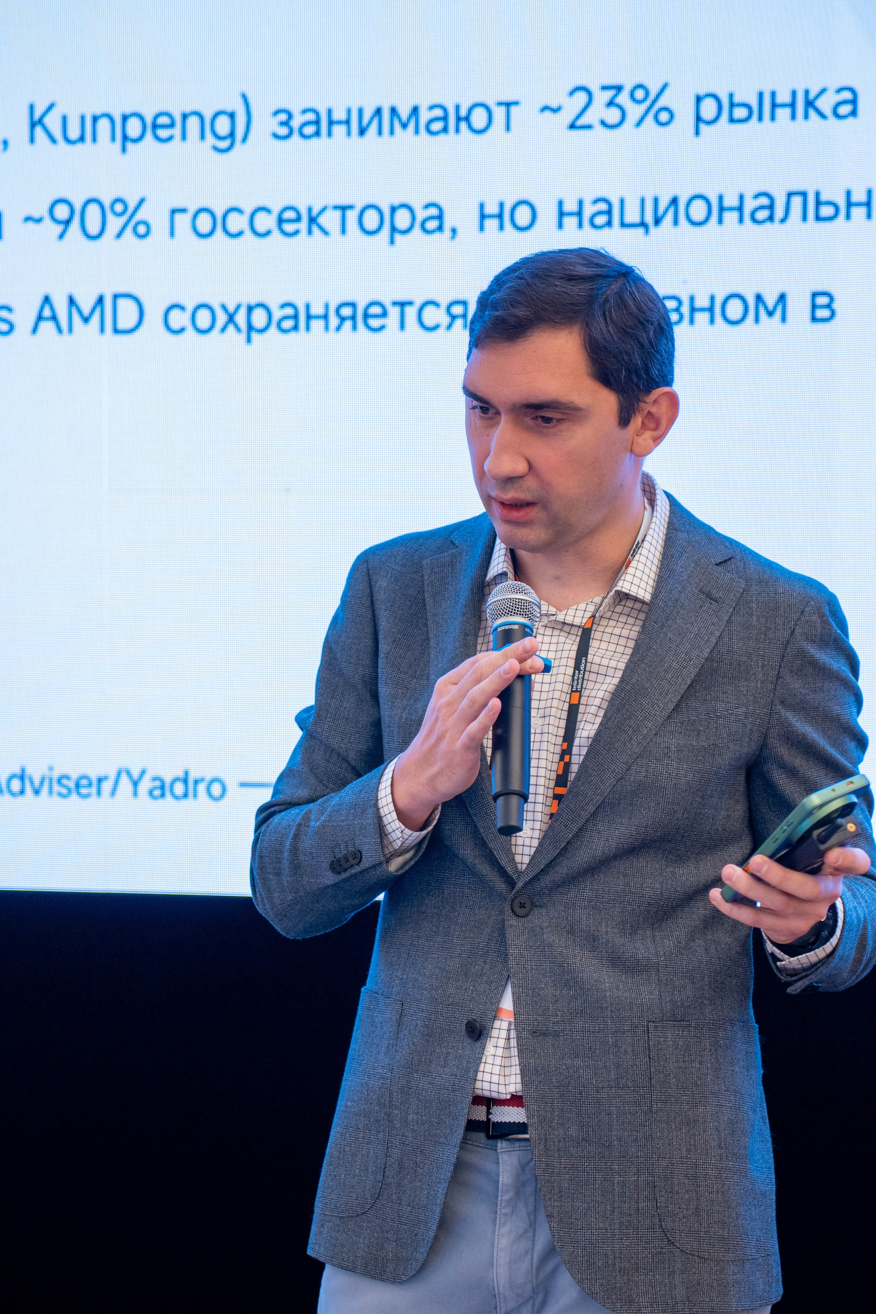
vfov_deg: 18.3
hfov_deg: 12.2
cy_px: 657
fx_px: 4088
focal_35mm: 112
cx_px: 438
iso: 500
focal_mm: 75
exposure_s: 1/200
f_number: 2.8
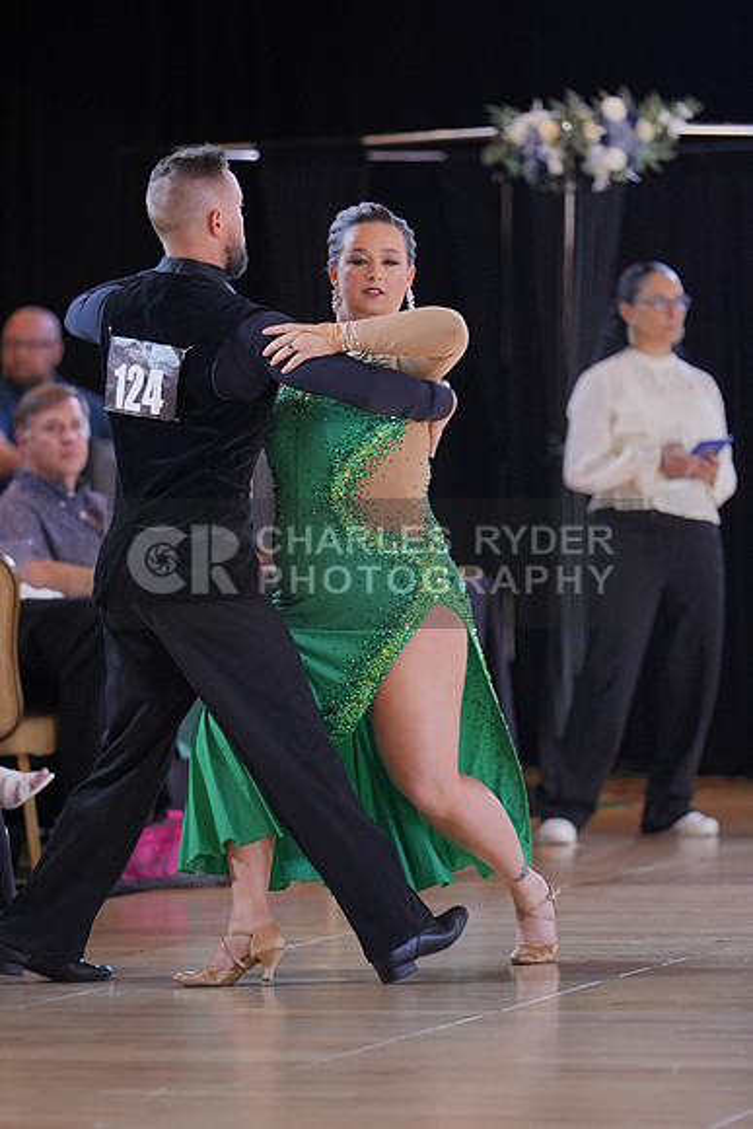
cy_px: 564
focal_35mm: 201
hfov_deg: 6.8
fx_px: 6302
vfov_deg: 10.2
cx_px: 376
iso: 1250
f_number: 2
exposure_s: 1/500
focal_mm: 134
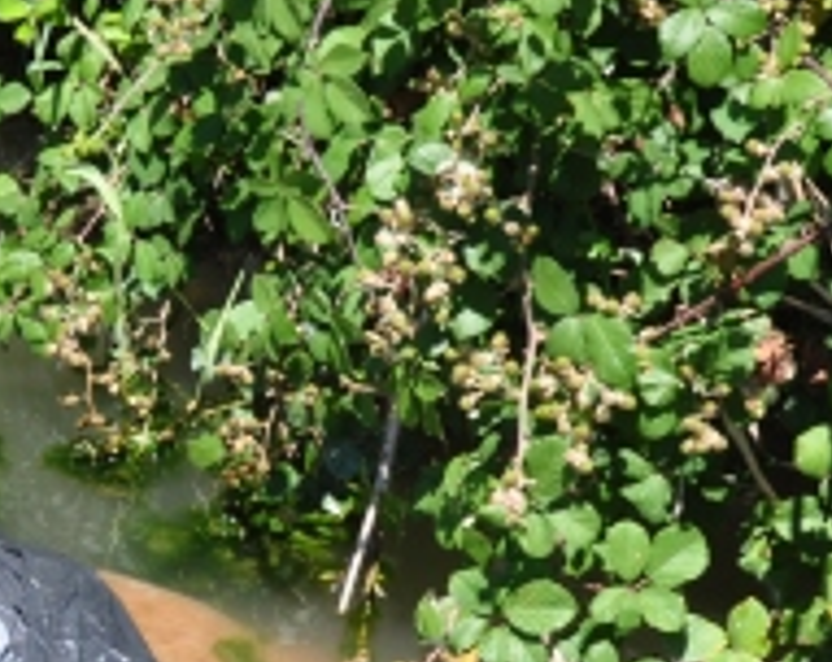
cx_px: 17
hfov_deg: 15.3
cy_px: 586
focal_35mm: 124
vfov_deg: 12.3
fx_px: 3047
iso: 200
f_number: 9
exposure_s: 1/160
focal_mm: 24
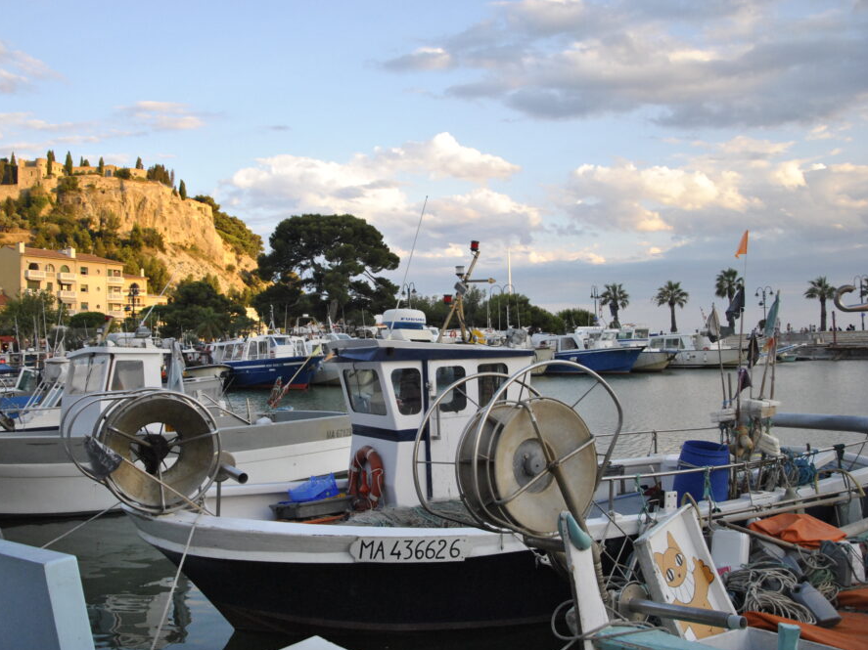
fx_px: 752
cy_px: 326
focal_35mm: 30
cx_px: 371
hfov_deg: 59.7
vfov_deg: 46.8
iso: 800
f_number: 3.5
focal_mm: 18
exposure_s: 1/1000
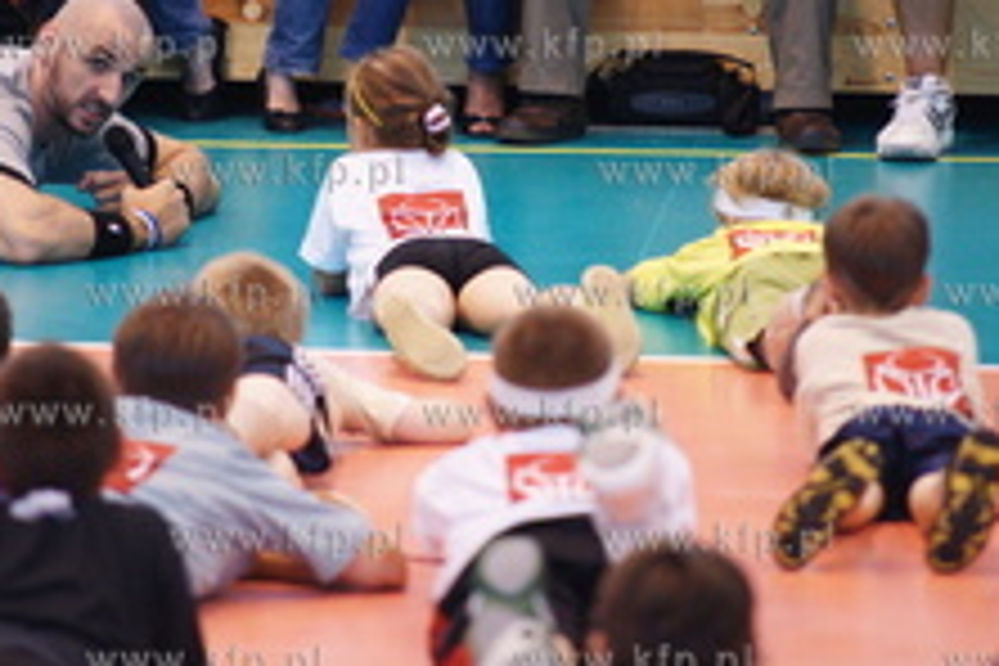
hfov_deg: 5.7
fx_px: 10017
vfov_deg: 3.8
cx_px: 446
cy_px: 232
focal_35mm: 361
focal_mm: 200
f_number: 2.8
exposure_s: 1/200
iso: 1600
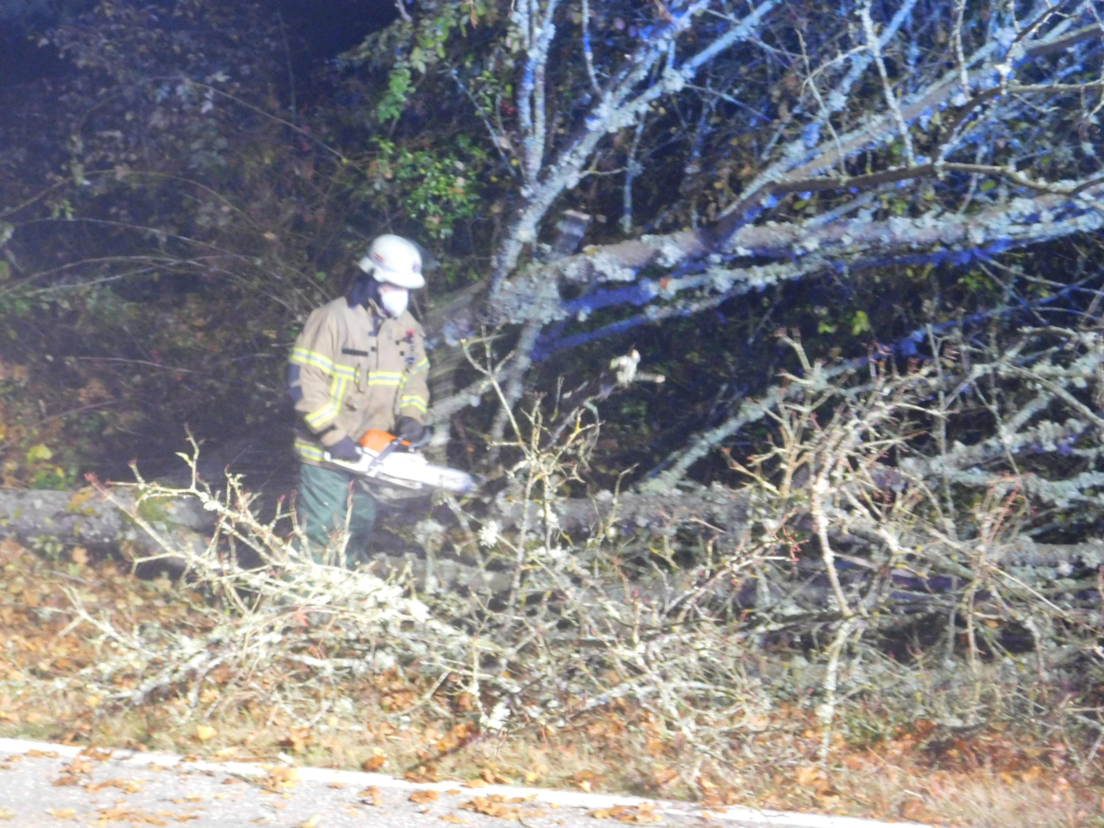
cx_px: 552
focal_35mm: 80
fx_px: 2551
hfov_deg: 24.4
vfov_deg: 18.4
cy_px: 414
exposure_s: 1/8
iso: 800
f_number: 4.4
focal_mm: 14.2
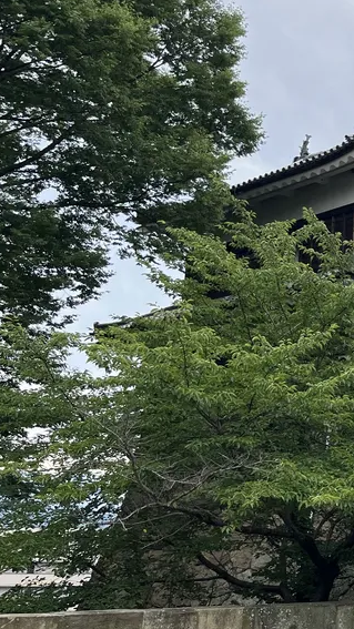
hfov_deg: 16.7
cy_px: 353
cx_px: 636
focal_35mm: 60
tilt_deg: +12.2
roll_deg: -0.4
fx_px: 1001
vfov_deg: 34.8
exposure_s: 1/878
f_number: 1.6
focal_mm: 5.1
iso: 50
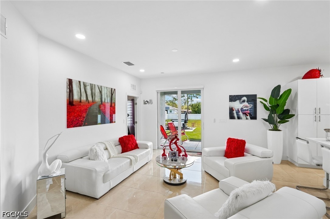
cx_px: 165
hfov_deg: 96.8
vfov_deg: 73.7
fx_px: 147
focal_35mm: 16
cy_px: 110
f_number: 8
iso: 400
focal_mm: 16
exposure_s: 1/50
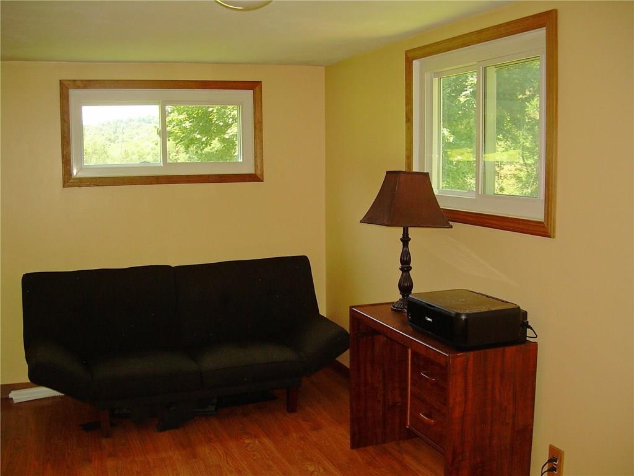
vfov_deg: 37.7
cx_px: 317
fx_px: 696
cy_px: 238
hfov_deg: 49.0
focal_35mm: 38
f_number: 2.8
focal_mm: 6.3
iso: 50
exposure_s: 1/60
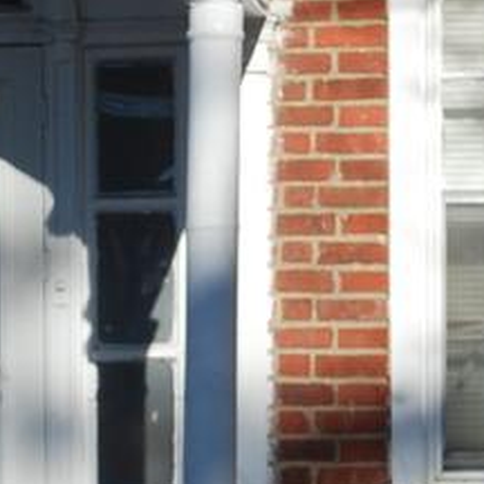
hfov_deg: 4.5
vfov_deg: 4.5
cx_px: 195
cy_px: -47
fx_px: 6138
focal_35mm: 388
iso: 100
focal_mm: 32
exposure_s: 1/250
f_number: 8
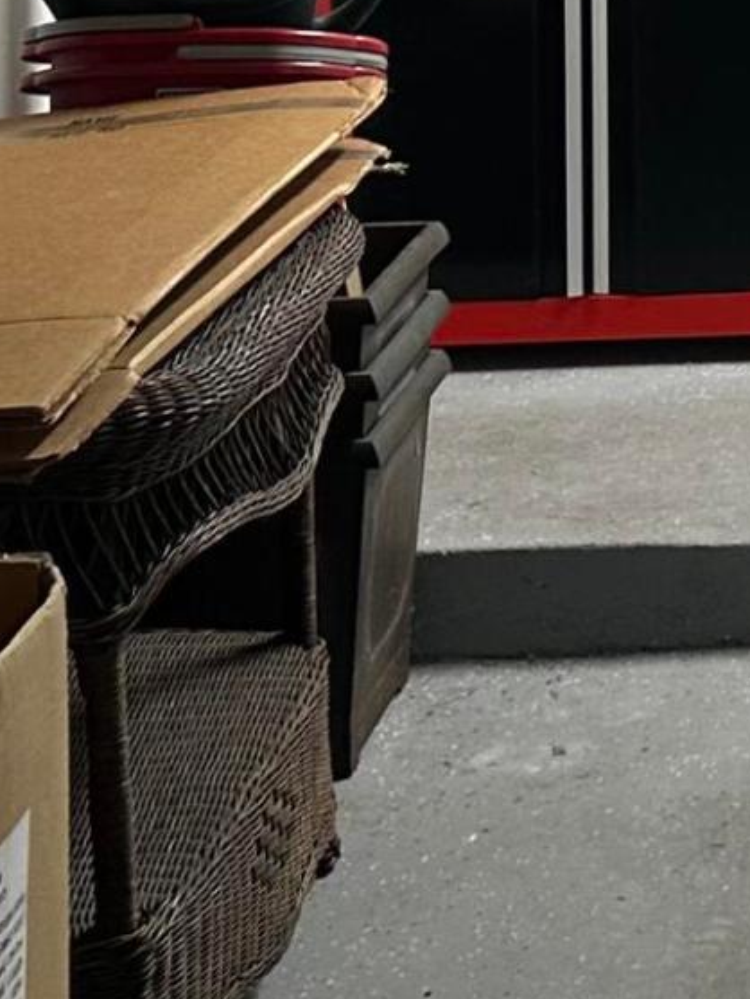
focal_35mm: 124
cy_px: -271
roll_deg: -0.2
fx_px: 3581
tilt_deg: -5.9
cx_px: 1378
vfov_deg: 15.2
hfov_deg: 11.1
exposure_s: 1/60
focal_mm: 6.86
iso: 160
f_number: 1.78
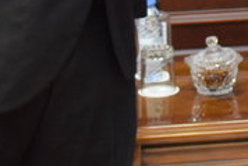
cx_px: 371
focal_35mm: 190
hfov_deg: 10.4
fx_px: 1310
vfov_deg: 6.9
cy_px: -211
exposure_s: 1/60
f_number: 3.8
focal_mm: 22
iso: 1250
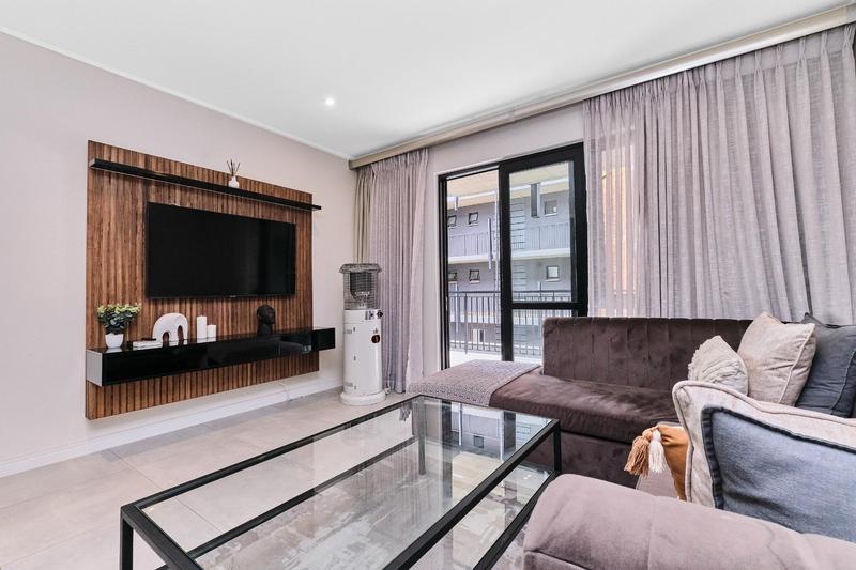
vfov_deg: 77.3
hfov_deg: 100.4
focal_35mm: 15
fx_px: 357
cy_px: 285
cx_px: 428
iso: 800
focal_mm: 10
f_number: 8
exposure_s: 1/50
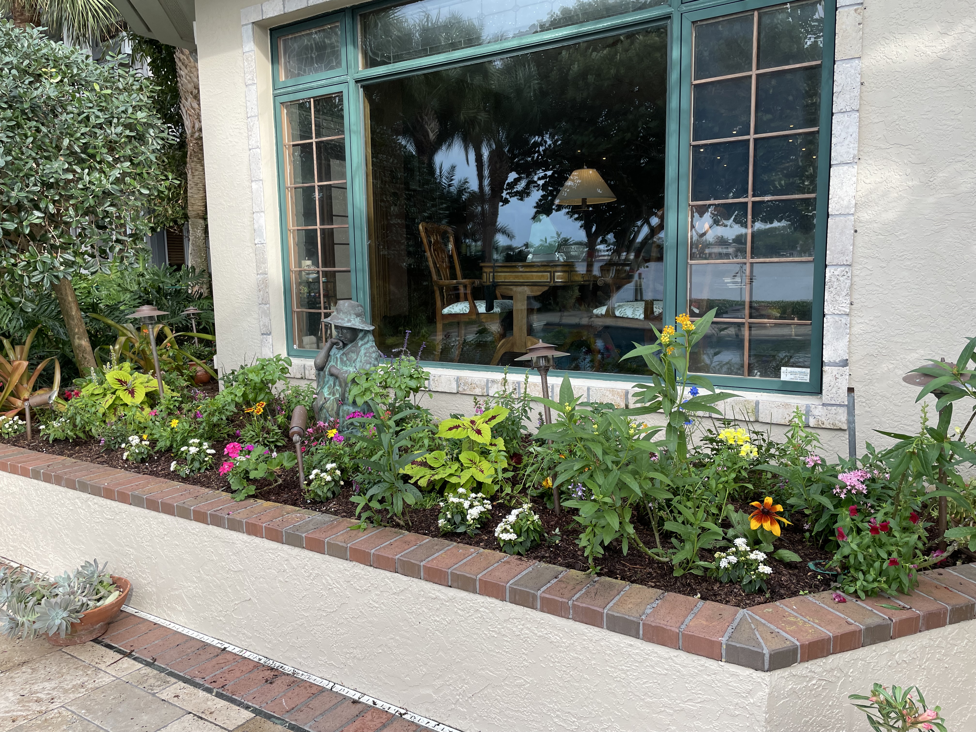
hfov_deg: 67.3
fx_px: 733
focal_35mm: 26
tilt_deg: -6.8
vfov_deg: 53.1
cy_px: 366
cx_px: 488
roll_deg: +1.9
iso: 32
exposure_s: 1/600
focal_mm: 4.2
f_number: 1.6
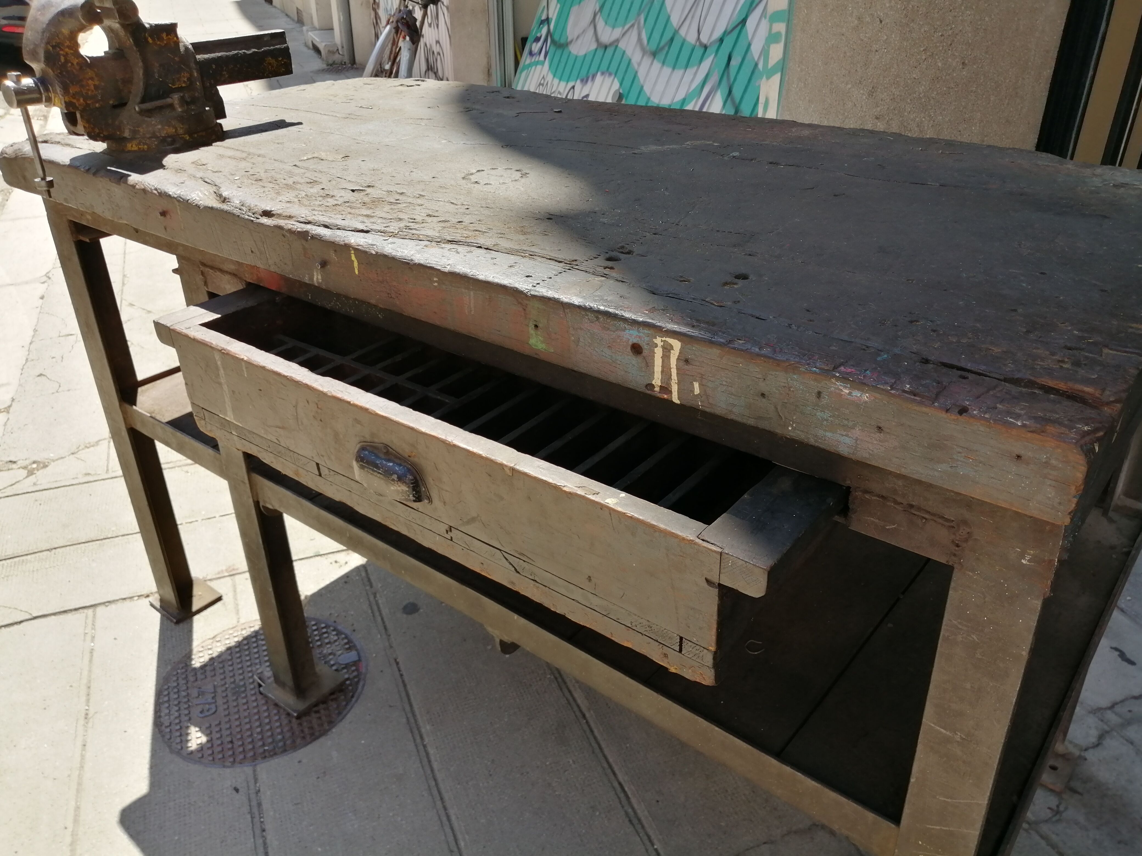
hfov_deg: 67.3
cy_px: 428
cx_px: 571
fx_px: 858
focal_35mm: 26
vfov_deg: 53.1
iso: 50
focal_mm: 3.62
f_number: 1.8
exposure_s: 1/529
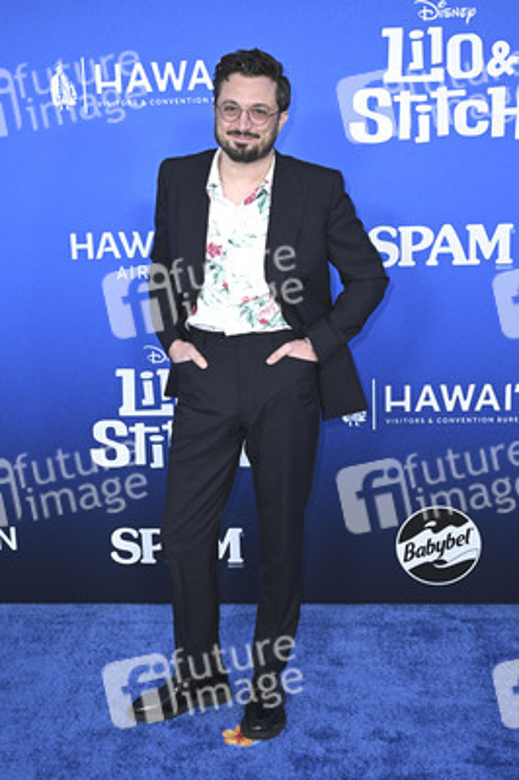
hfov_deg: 28.6
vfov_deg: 41.9
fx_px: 1018
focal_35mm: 47
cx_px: 260
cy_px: 390
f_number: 6.3
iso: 1600
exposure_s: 1/200
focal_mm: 47
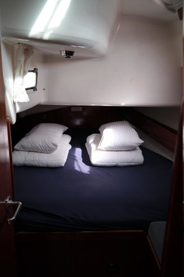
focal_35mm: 30
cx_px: 92
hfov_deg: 43.6
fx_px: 230
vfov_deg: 61.9
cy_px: 138
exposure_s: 1/40
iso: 200
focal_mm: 20
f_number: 3.5
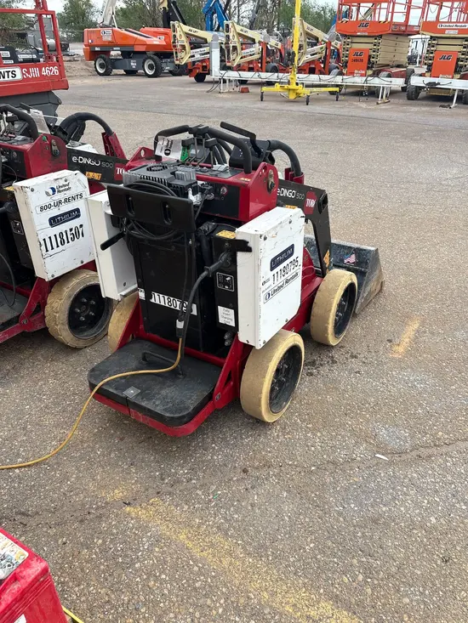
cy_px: 312
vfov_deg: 67.3
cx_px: 234
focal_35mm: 26
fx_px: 469
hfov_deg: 53.1
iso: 50
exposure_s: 1/348
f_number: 1.6
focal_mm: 5.96
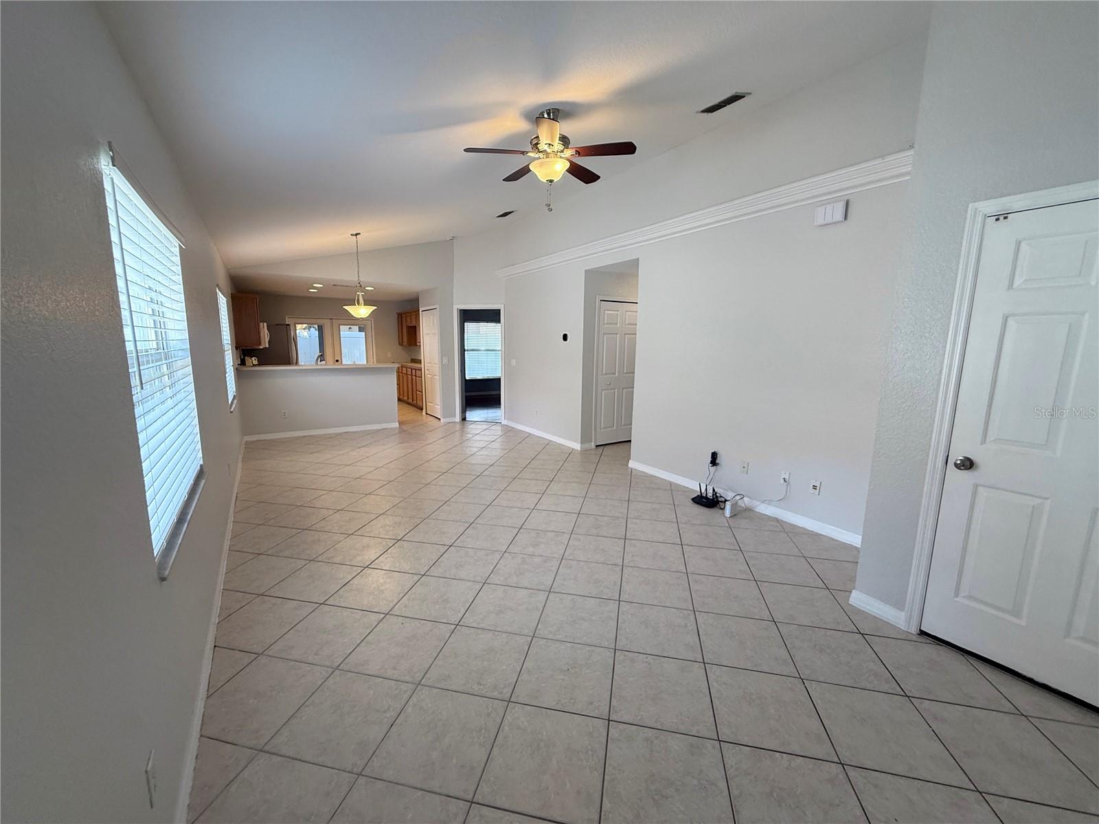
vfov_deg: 85.7
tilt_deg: -7.9
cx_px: 550
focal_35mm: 14
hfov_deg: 102.1
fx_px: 444
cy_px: 412
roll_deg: -1.1
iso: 125
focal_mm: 2.22
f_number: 2.2
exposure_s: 1/100
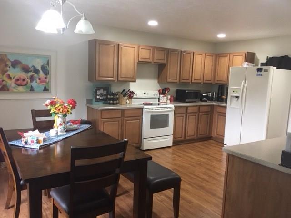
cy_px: 109
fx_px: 244
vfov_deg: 48.2
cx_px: 146
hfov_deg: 61.7
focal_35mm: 29
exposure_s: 1/30
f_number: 2.2
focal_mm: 4.15
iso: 160
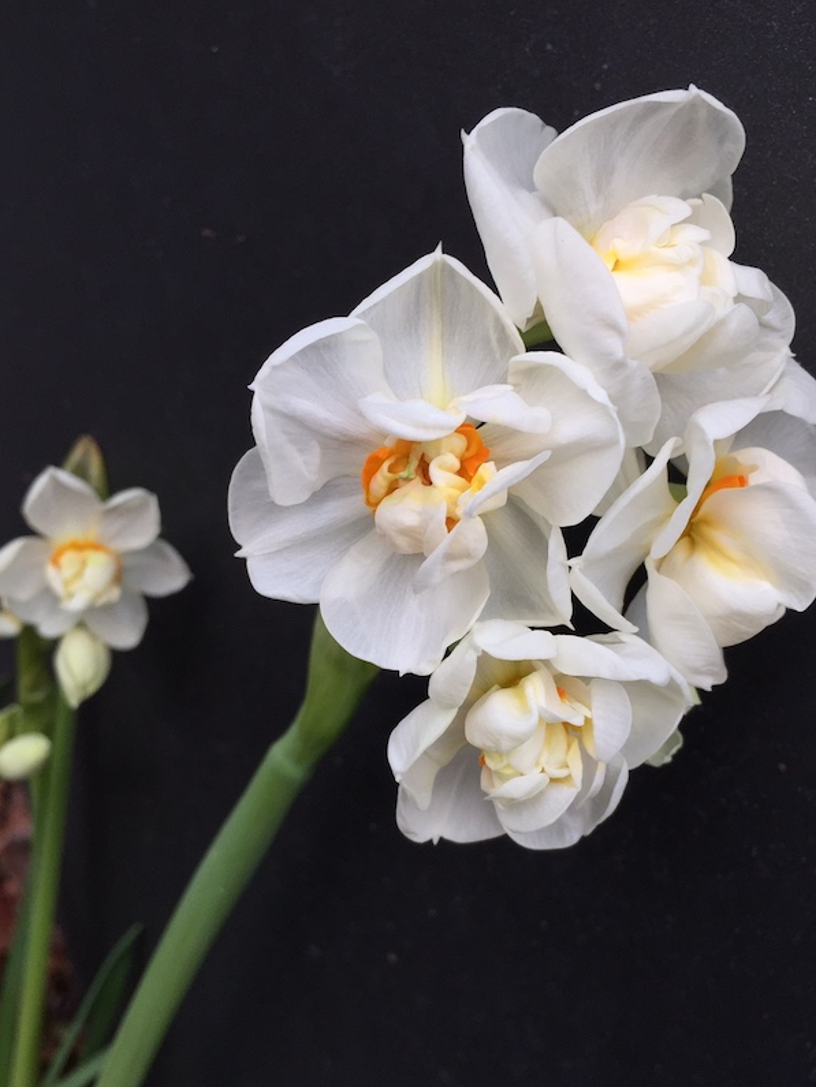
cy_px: 629
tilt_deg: -19.6
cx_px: 437
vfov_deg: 53.7
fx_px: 1069
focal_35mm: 34
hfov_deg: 41.8
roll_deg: -2.3
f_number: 2.2
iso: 40
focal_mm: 4.15
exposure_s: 1/100
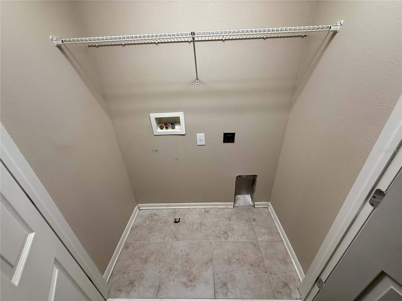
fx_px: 163
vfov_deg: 85.7
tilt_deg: -24.7
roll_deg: +3.4
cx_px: 201
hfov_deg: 102.1
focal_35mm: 14
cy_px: 150
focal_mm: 2.22
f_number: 2.2
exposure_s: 1/120
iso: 200
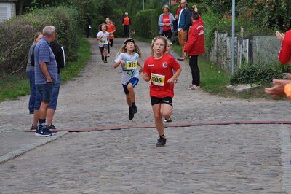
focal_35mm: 188
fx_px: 1514
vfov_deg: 7.3
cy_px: 97
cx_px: 146
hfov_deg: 11.0
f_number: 7.1
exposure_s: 1/200
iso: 200
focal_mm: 125
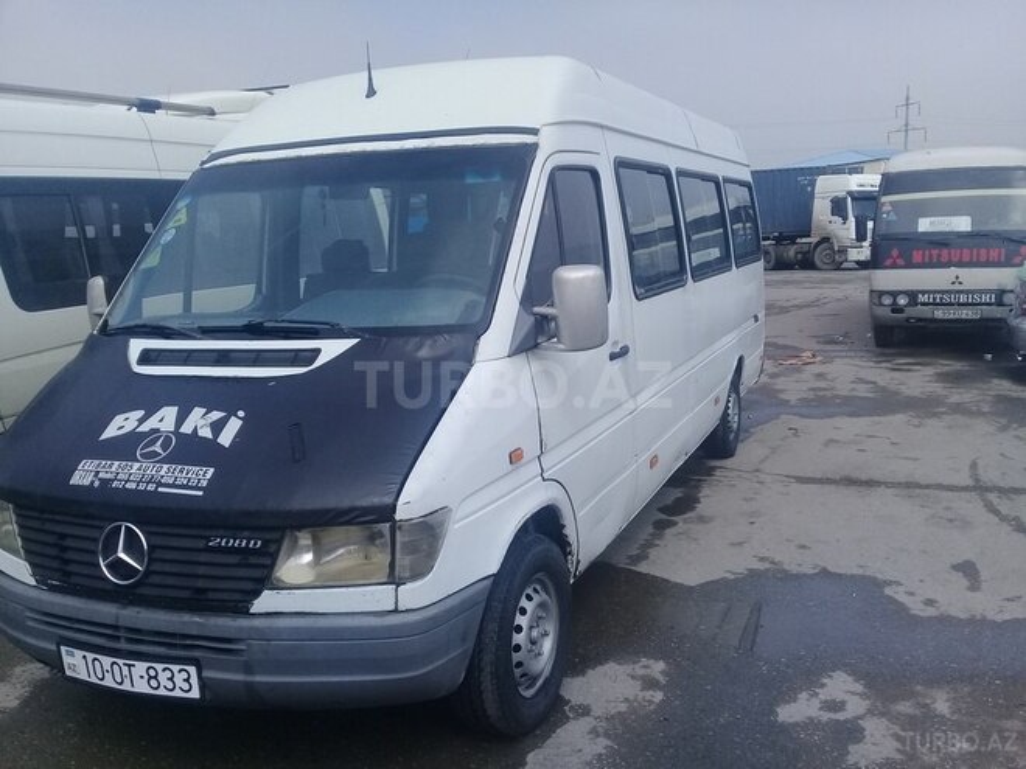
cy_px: 384
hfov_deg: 58.4
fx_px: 919
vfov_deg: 45.4
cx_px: 513
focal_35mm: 31
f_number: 2.2
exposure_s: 1/1770
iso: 50
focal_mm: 3.3
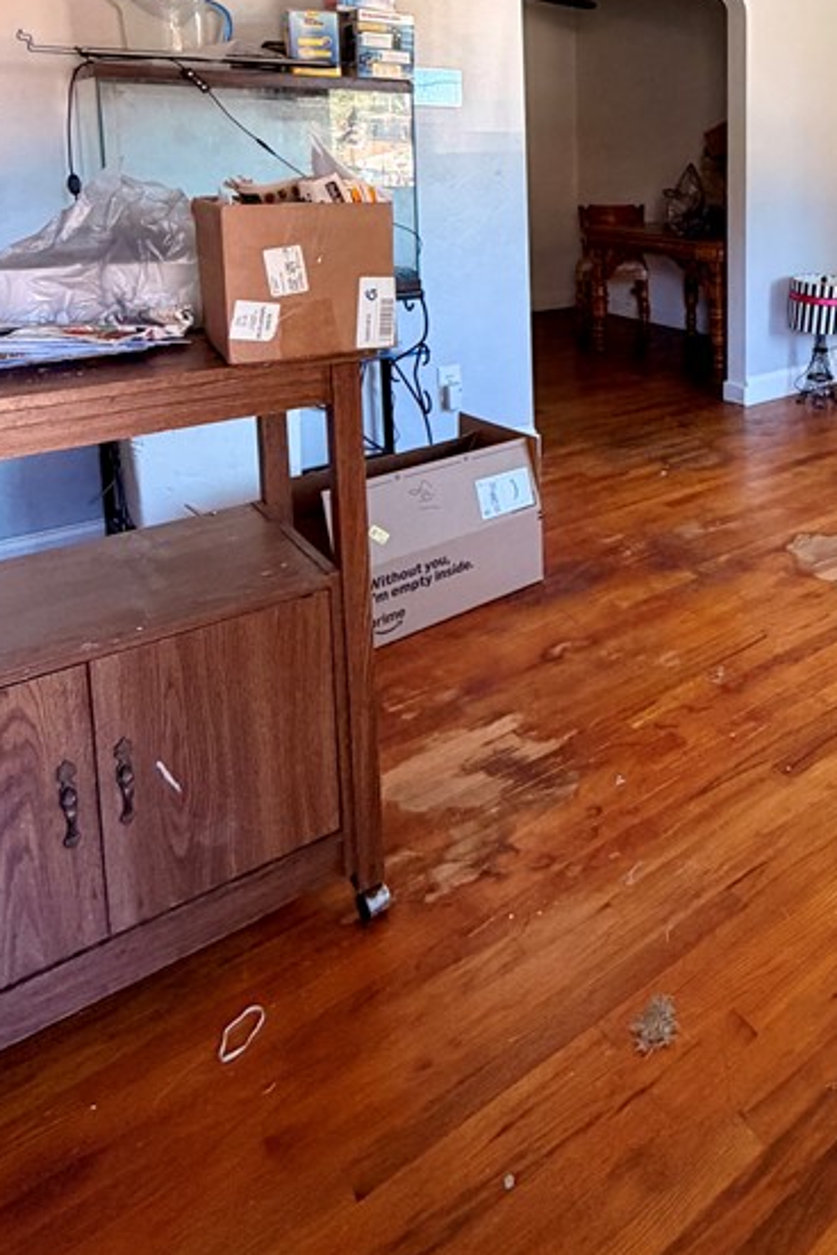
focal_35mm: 27
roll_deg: -0.6
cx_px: 826
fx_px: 942
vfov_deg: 62.1
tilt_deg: -6.8
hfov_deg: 41.9
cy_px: 264
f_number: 2.2
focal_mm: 2.22
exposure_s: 1/62
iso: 320
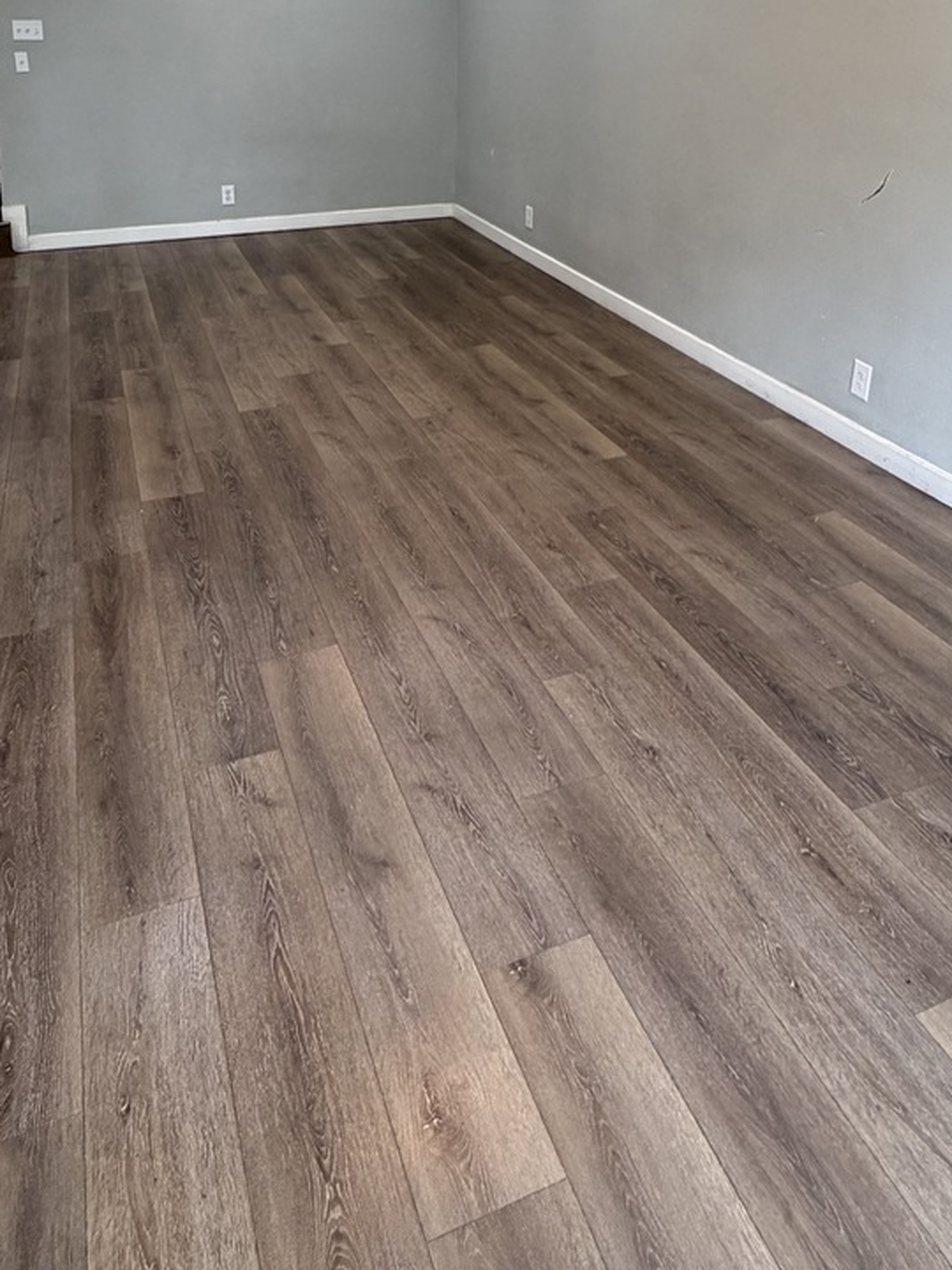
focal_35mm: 28
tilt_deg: -13.1
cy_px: 238
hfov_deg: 49.7
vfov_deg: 58.2
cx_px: 474
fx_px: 1027
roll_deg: -1.0
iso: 250
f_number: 2.2
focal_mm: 2.22
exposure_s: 1/60
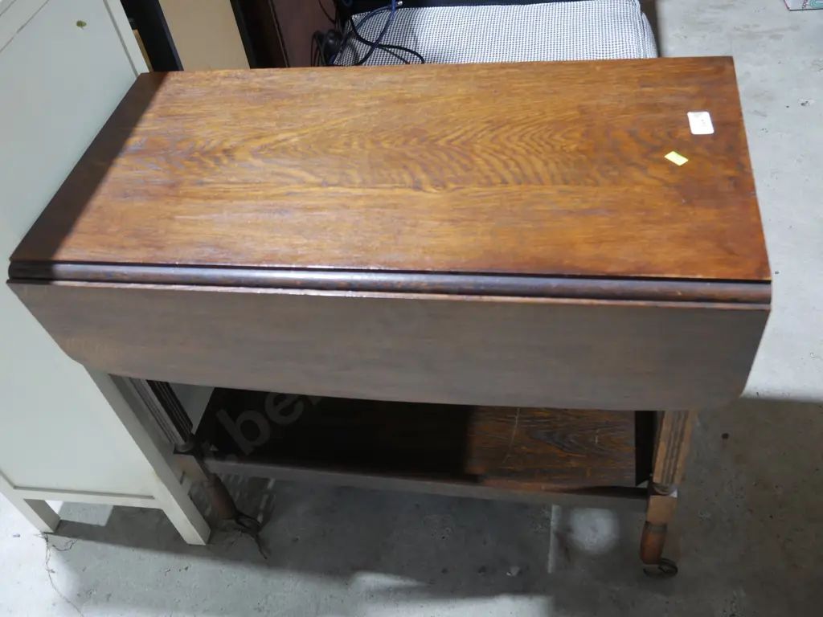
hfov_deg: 54.0
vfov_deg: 41.8
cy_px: 308
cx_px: 412
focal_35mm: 34
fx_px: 808
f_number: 4
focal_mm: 17
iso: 800
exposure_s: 1/60
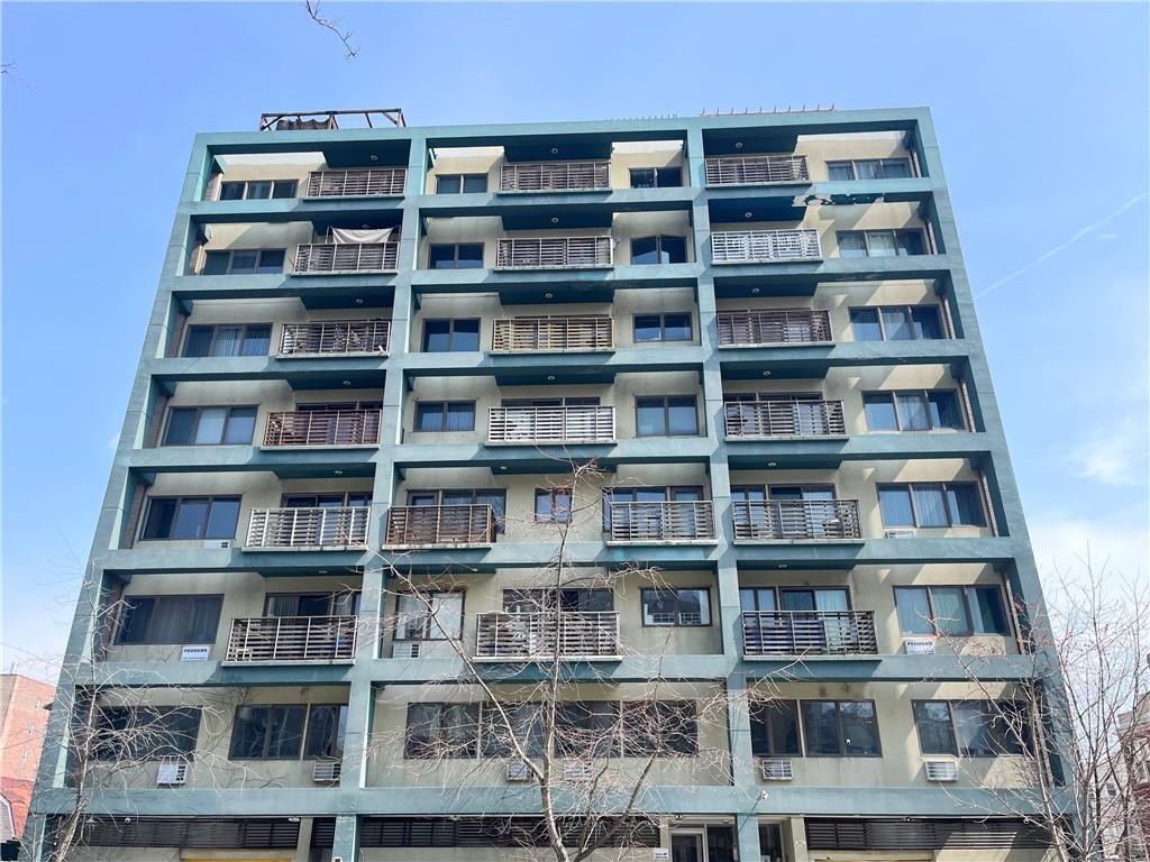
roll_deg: +0.4
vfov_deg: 53.1
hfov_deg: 67.3
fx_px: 864
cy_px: 431
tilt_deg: +26.5
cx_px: 575
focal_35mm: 26
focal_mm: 5.1
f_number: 1.6
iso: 50
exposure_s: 1/2062
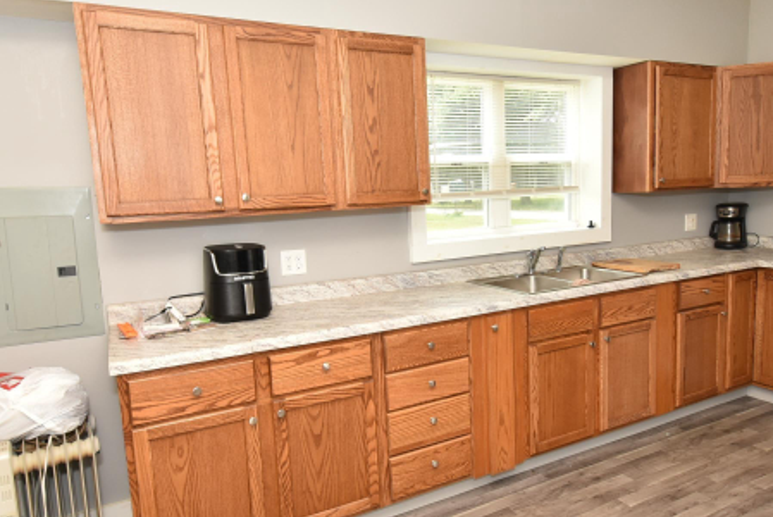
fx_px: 537
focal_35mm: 25
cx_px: 437
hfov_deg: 71.2
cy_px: 264
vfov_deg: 51.4
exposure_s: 1/100
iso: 400
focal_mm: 10
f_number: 8
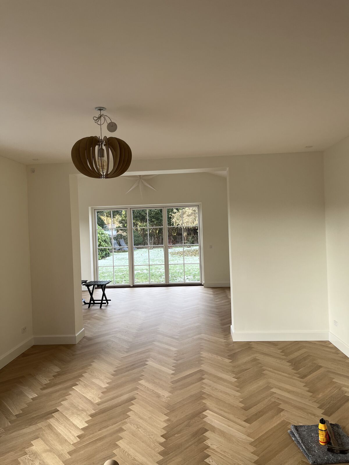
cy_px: 232
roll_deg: +2.0
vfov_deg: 67.3
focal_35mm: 26
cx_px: 174
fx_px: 350
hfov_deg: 53.1
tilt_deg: -0.7
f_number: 1.6
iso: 80
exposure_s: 1/122
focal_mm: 5.1
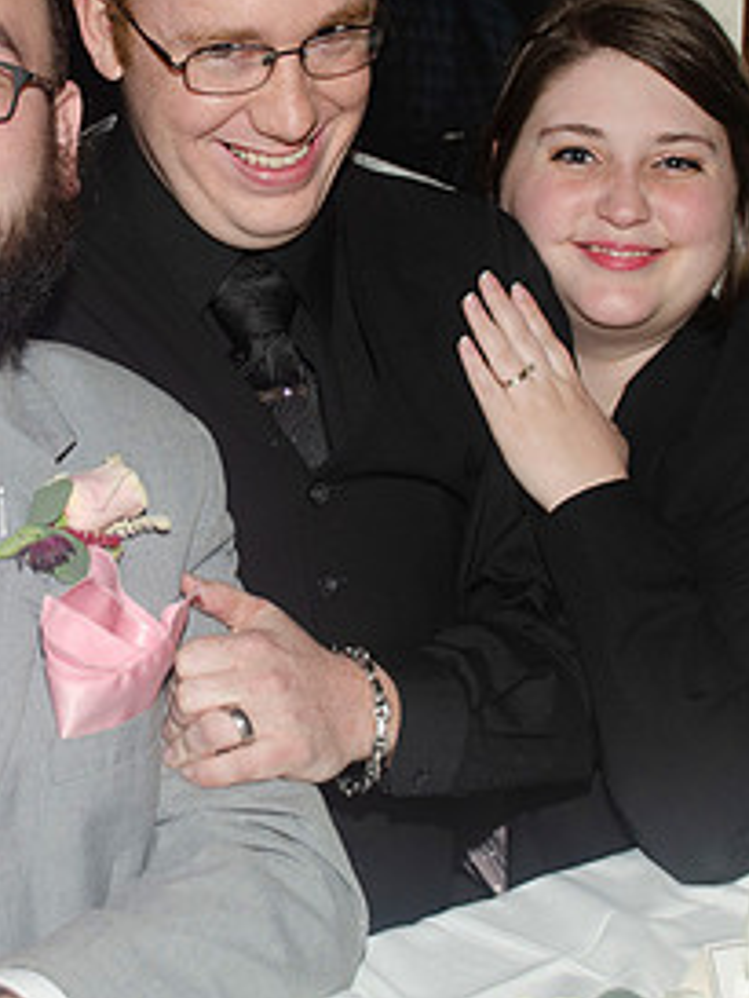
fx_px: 3085
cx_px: 121
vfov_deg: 18.3
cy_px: 300
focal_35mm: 107
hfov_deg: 13.8
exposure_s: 1/60
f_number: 5.6
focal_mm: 35
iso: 400
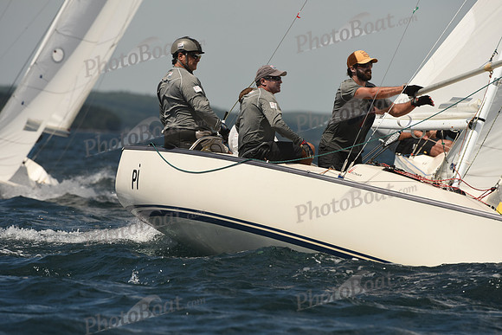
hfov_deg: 5.2
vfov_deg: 3.4
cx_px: 251
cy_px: 168
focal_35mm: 400
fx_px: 5579
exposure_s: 1/1000
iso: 250
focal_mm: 400
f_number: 7.1
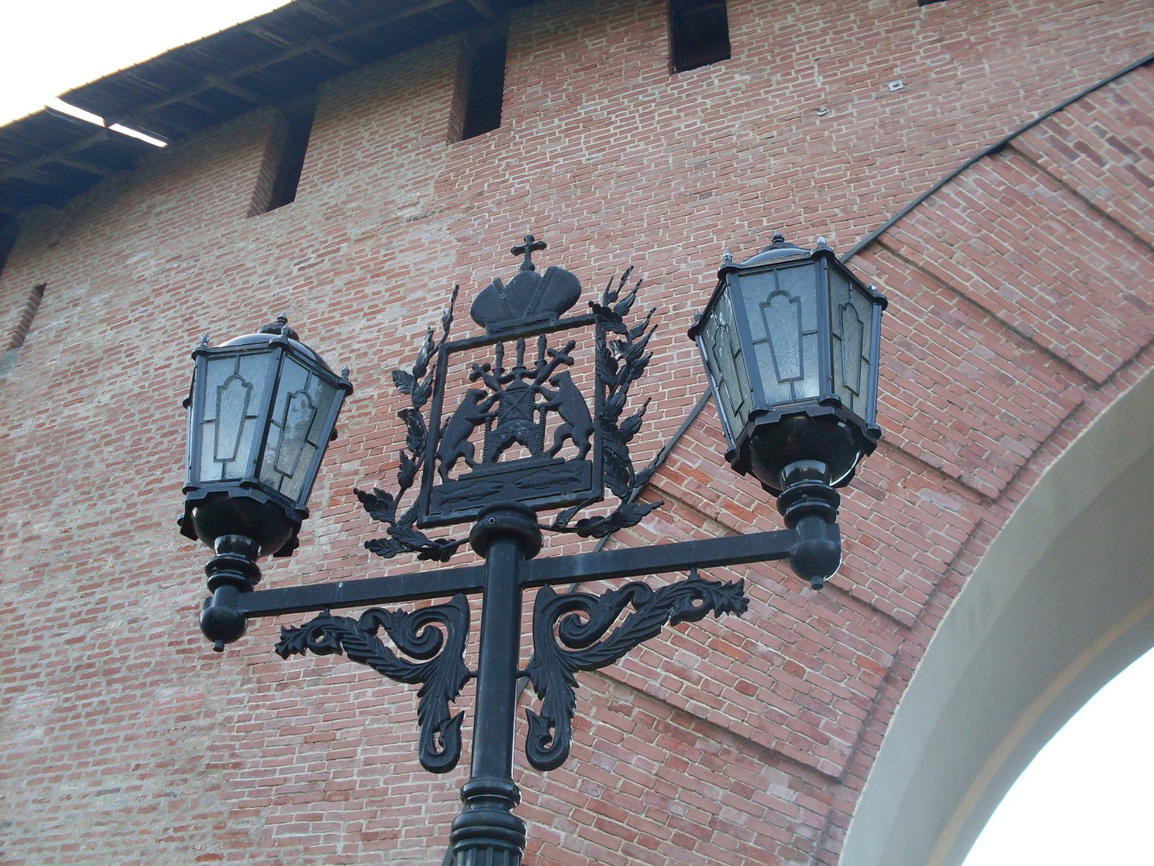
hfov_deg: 49.0
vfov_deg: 37.7
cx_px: 577
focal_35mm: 38
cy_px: 433
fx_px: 1267
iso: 80
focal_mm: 6.3
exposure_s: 1/180
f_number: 2.8
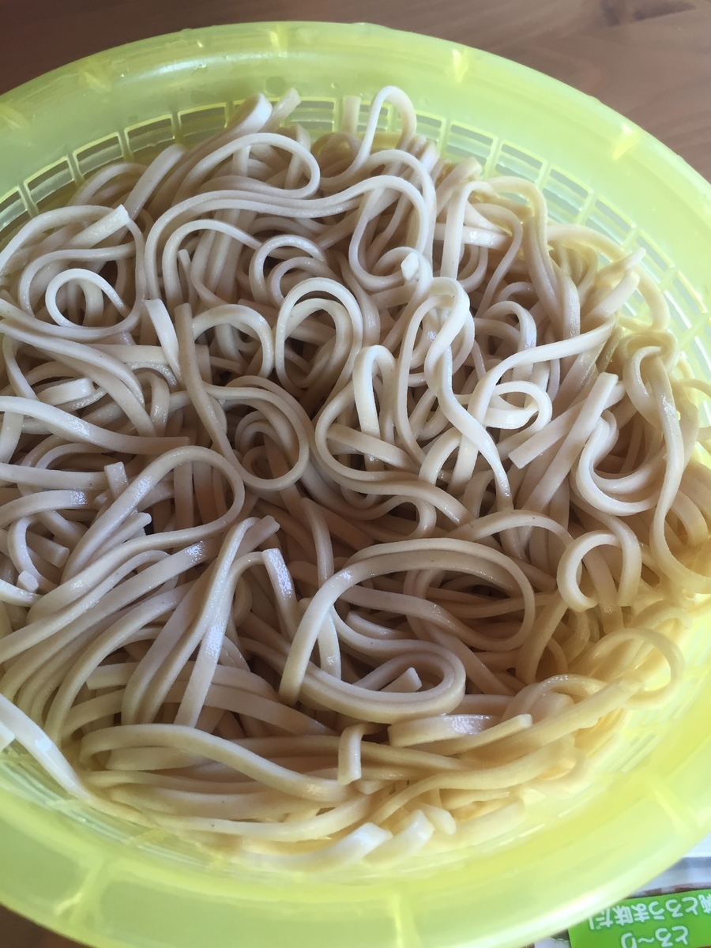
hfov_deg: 48.2
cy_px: 474
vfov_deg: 61.7
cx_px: 356
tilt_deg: -62.4
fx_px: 794
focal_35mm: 29
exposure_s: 1/30
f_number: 2.2
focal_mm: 4.15
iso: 32
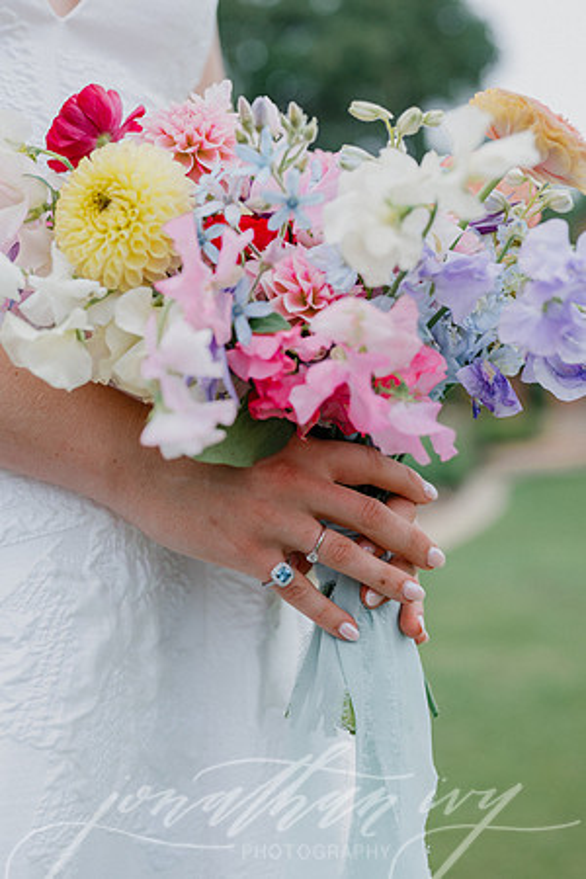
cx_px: 293
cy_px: 440
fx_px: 1221
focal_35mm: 50
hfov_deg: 27.0
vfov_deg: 39.6
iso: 80
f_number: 3.2
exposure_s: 1/800
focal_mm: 50
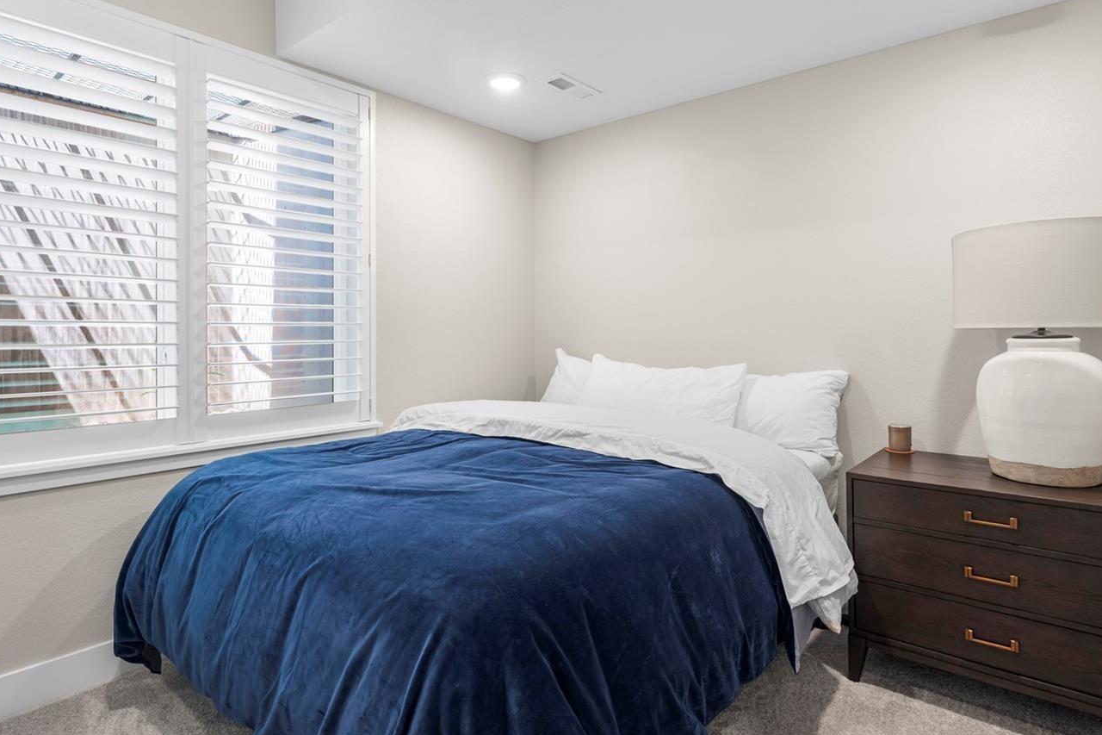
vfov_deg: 60.4
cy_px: 362
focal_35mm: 21
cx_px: 569
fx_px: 631
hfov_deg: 82.2
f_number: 6.3
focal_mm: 16.5
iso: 320
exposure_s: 1/4
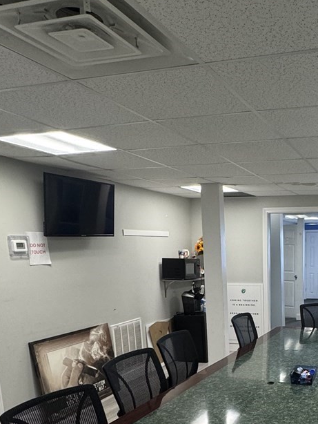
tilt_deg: -11.7
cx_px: 289
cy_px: 334
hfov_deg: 37.9
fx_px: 428
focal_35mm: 35
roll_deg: -0.6
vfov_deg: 49.8
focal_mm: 2.22
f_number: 2.2
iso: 160
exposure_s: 1/99
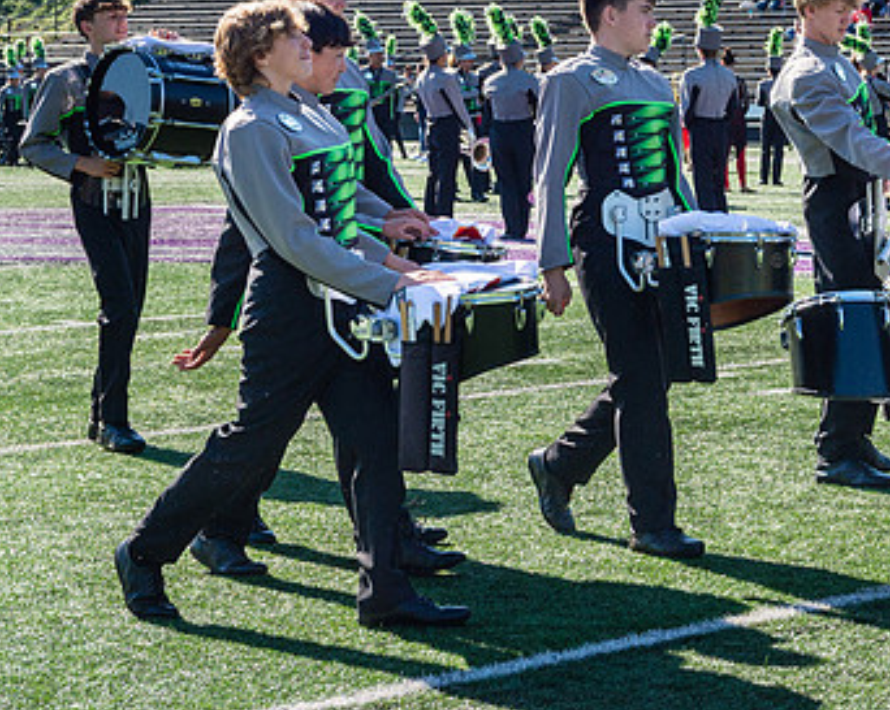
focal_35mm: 122
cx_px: 657
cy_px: 191
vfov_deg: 12.6
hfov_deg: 15.7
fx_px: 3211
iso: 320
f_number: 10
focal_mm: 70
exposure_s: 1/800
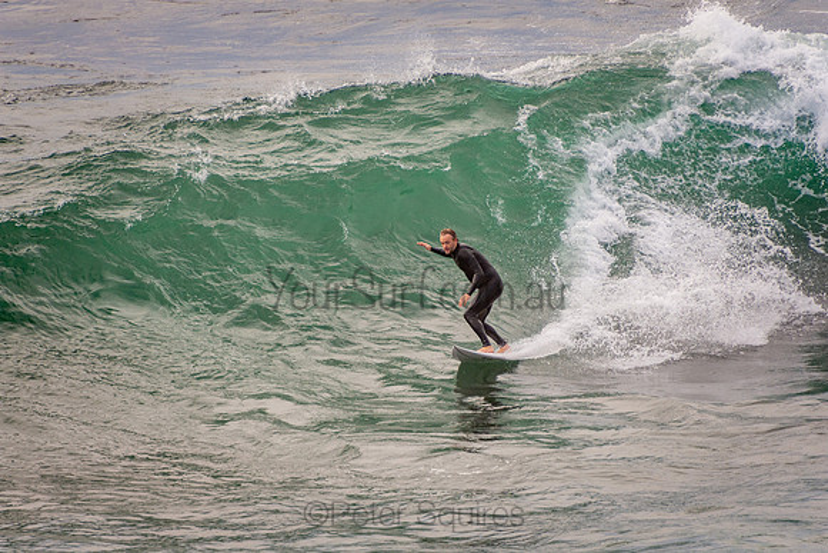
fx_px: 13803
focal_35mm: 600
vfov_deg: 2.3
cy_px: 276
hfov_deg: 3.4
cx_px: 414
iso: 450
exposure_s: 1/800
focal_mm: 400
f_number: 5.6
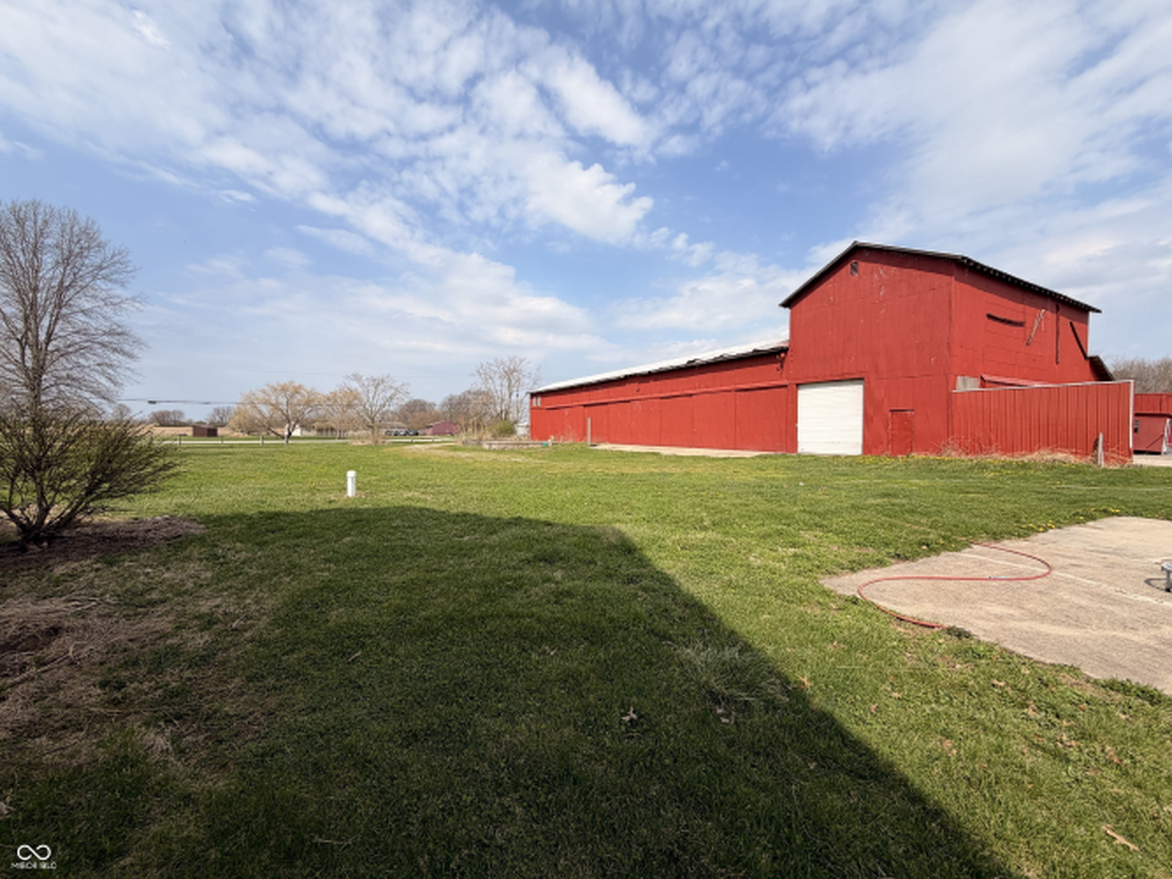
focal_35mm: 14
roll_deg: -1.0
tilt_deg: -2.9
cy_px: 440
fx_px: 474
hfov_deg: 102.1
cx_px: 586
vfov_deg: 85.7
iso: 20
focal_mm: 2.22
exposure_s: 1/970
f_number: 2.2
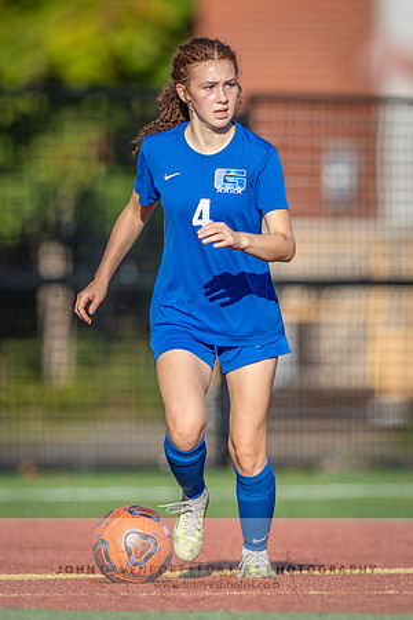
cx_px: 303
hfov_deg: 1.5
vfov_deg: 2.2
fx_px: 15955
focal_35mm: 927
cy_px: 302
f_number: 3.2
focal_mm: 400
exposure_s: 1/1000
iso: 64
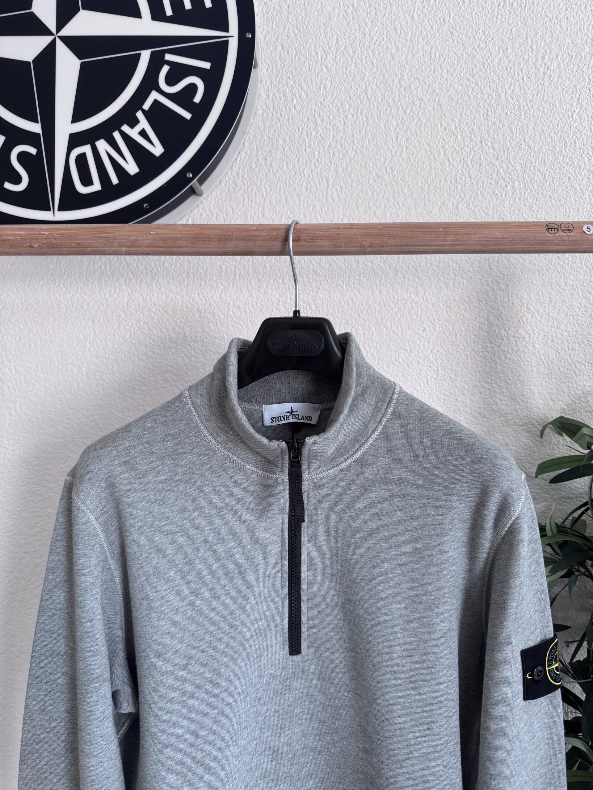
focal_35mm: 24
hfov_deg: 56.8
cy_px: 395
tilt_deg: -1.8
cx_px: 296
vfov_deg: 71.6
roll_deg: -0.9
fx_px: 548
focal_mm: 6.76
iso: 160
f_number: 1.78
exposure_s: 1/121
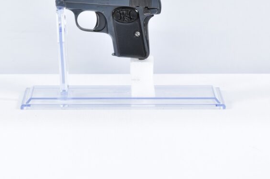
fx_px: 1027
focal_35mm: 137
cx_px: 103
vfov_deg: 9.9
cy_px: 17
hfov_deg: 15.0
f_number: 5.6
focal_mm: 50
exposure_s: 1/20
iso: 640
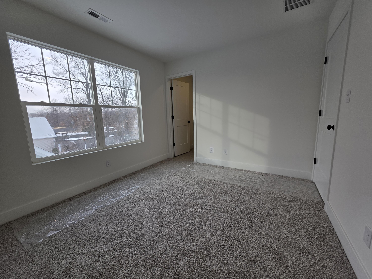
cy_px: 140
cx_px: 186
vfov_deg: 89.9
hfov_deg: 106.2
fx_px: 140
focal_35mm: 13
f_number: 1.9
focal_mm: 2.2
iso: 40
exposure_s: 1/313
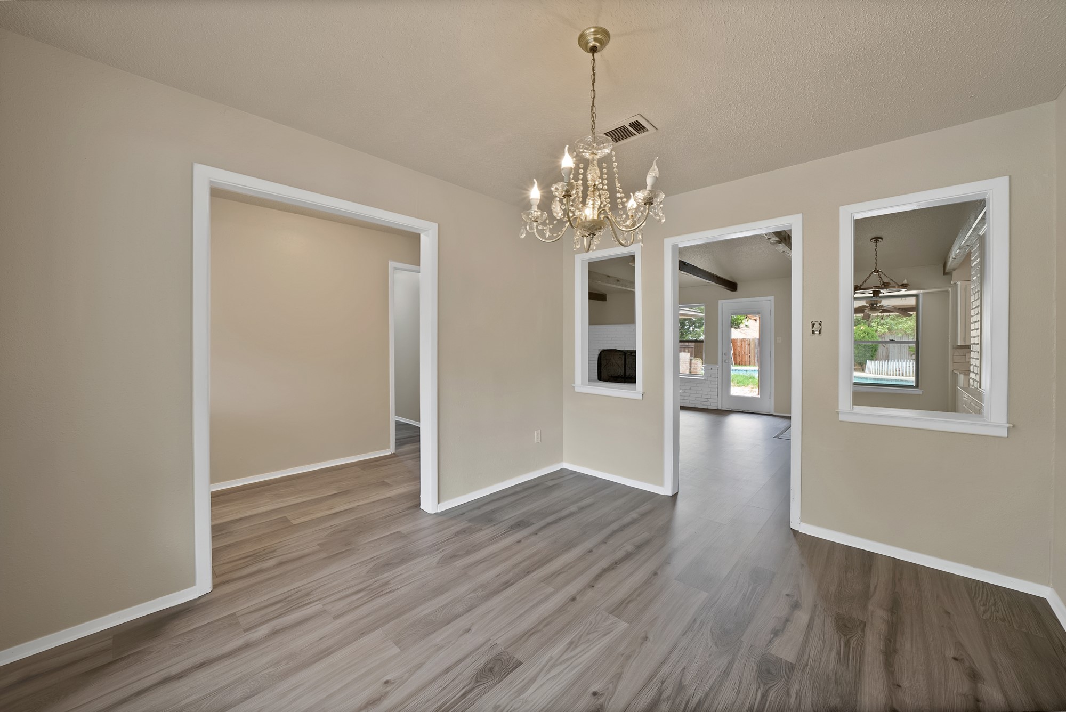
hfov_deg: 112.6
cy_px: 356
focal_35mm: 12
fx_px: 356
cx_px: 533
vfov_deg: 90.1
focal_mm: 12
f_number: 9
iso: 640
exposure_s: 1/2.5
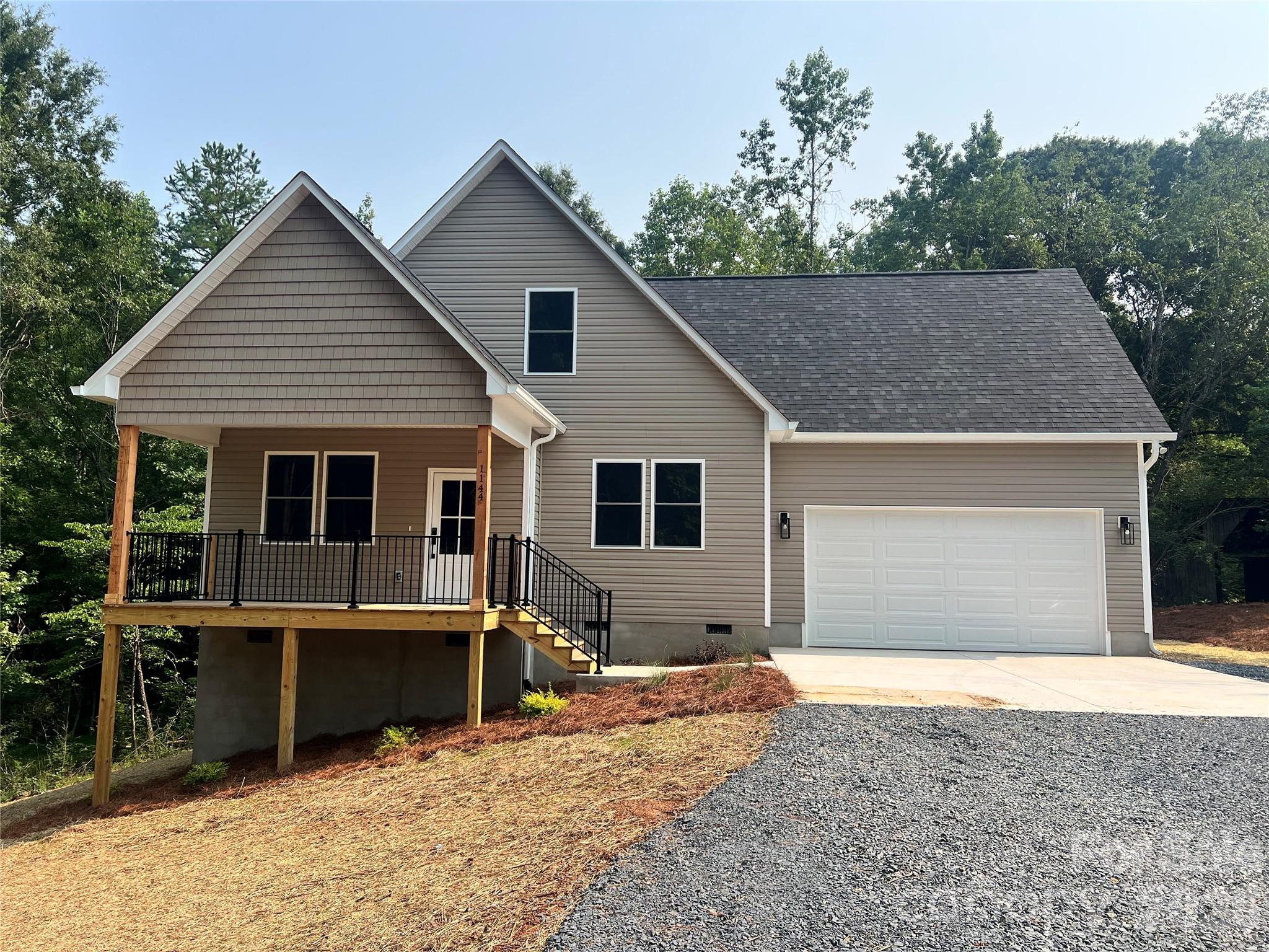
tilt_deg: +5.5
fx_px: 953
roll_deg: -0.9
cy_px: 476
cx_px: 634
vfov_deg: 53.1
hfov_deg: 67.3
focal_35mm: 26
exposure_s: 1/2632
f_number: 1.5
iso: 50
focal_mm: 5.7
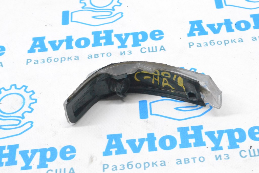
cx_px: 130
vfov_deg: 16.6
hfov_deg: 24.6
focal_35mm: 82
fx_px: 594
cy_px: 86
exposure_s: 1/100
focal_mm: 55
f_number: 13
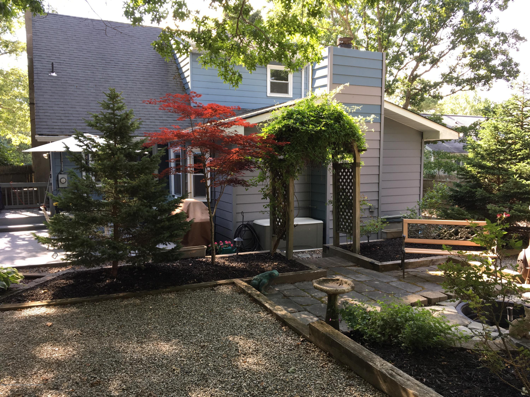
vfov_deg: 48.2
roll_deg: -0.2
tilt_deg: -3.2
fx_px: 444
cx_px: 265
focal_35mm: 29
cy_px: 198
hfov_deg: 61.7
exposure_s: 1/120
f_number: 2.2
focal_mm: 4.15
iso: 32
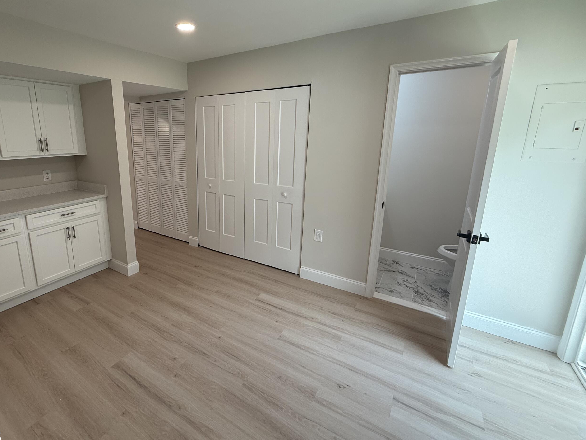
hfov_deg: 89.8
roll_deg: +0.0
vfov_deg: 74.4
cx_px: 232
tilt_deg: -11.0
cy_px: 194
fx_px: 288
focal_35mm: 17
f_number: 2.2
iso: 100
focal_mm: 2.22
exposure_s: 1/120
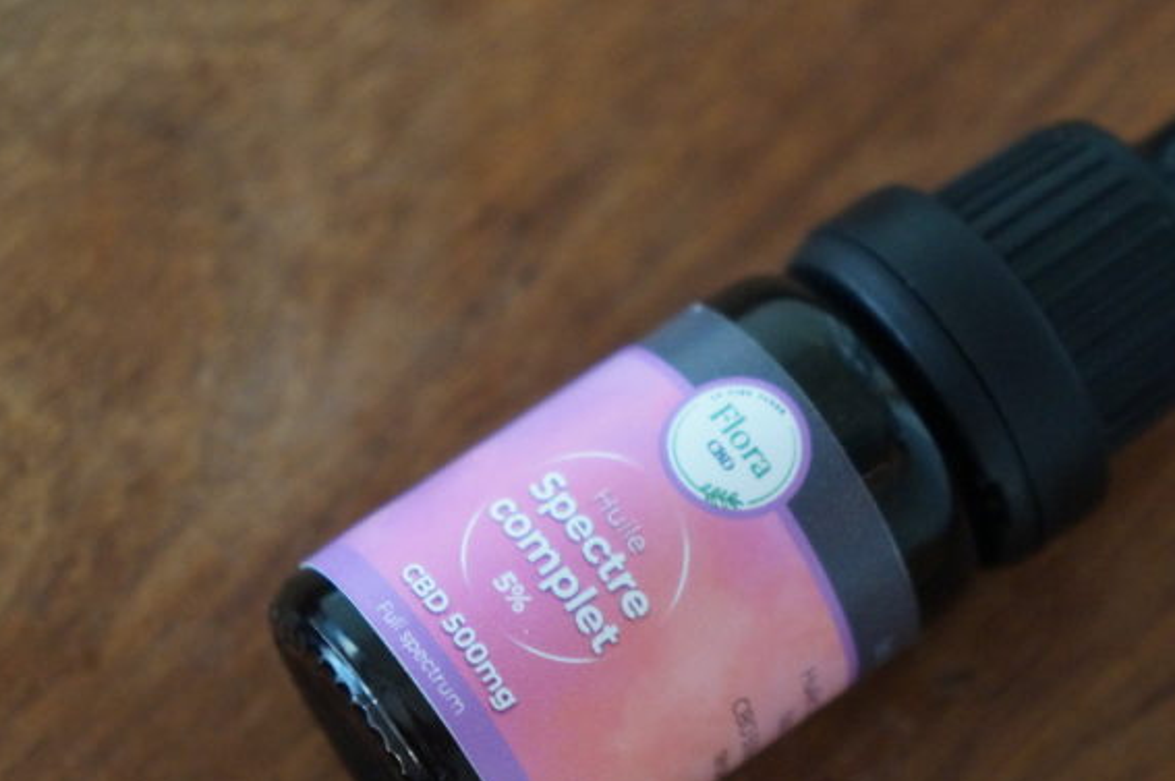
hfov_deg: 18.3
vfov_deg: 12.2
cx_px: 744
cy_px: 494
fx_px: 3642
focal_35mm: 112
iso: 3200
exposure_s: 1/160
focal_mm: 55
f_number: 5.6
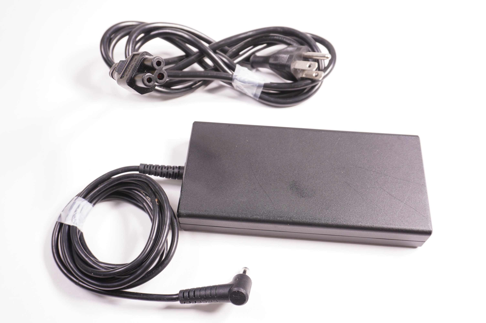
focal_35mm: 33
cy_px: 162
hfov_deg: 57.3
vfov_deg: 39.9
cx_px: 243
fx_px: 445
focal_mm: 22
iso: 200
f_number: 5.6
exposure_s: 1/40
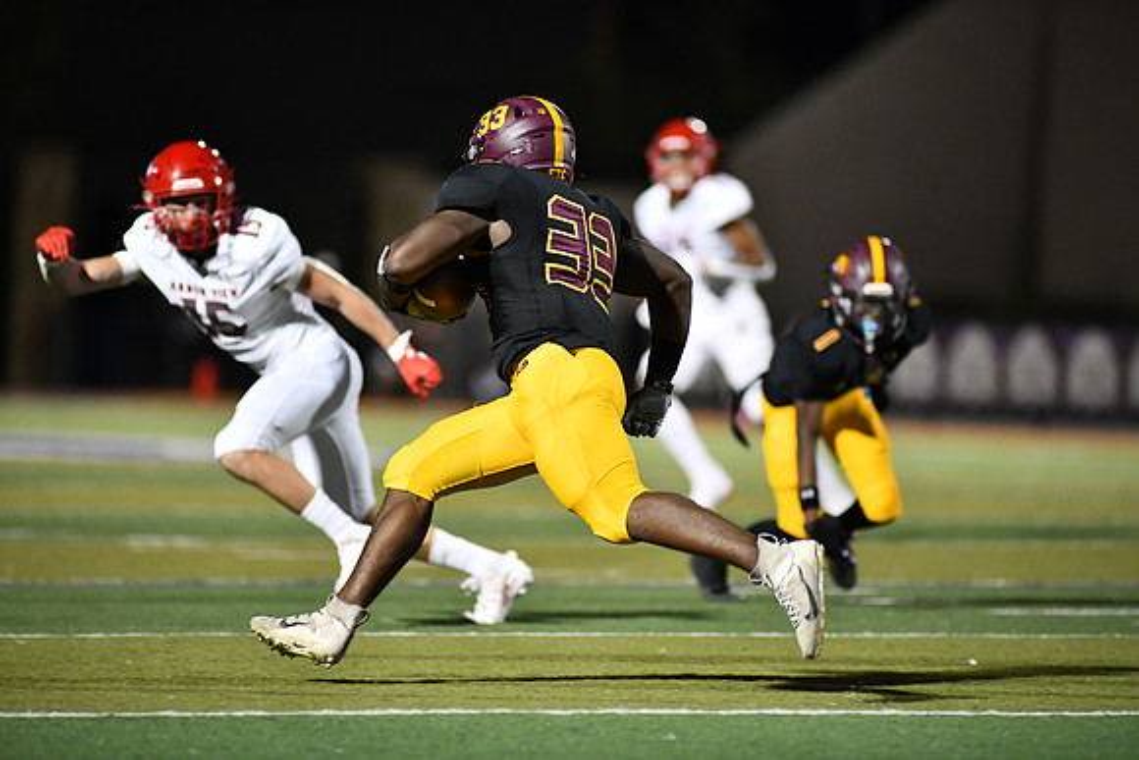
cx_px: 570
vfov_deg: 4.6
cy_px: 380
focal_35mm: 300
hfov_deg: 6.9
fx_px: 9493
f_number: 2.8
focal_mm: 300
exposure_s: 1/1000
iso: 4000
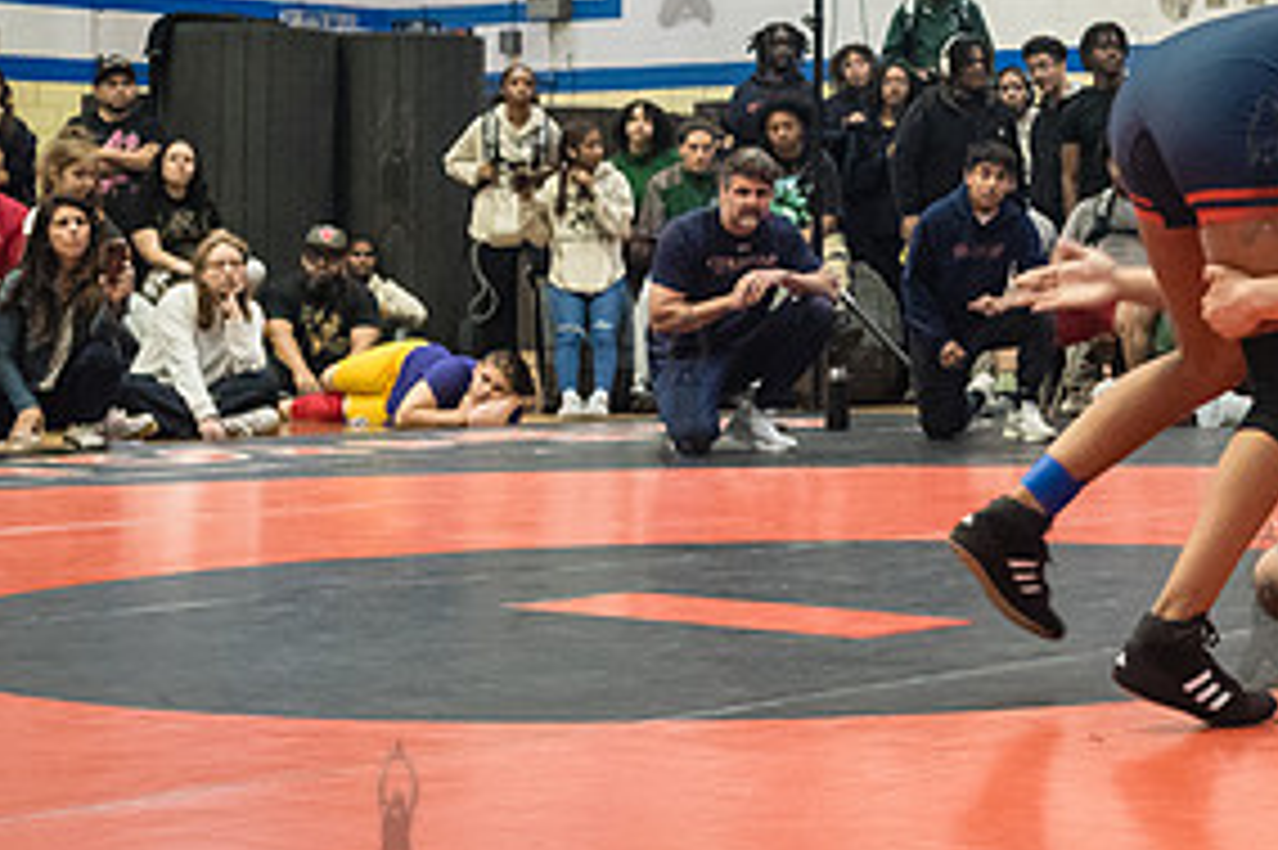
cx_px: 1431
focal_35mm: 89
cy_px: 191
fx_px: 3158
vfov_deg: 15.3
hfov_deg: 21.6
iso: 6400
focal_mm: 35
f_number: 3.5
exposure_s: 1/400
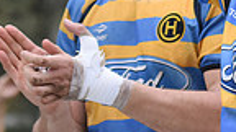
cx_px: 426
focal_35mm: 442
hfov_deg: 4.8
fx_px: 2766
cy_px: -113
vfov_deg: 2.7
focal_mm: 70
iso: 1250
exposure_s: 1/1000
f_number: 2.8
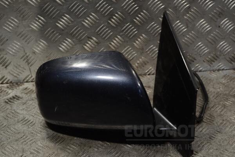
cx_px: 118
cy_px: 78
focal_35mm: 72
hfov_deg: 28.1
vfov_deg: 18.9
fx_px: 470
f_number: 5.3
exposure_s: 1/30
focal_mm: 48
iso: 125
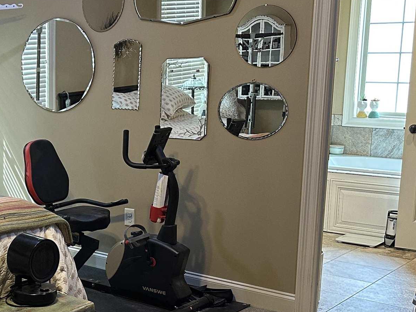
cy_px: 174
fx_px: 745
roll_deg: +0.2
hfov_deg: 28.1
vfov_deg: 23.6
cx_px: -53
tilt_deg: -8.0
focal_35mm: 62
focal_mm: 6.86
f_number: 1.78
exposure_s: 1/60
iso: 200
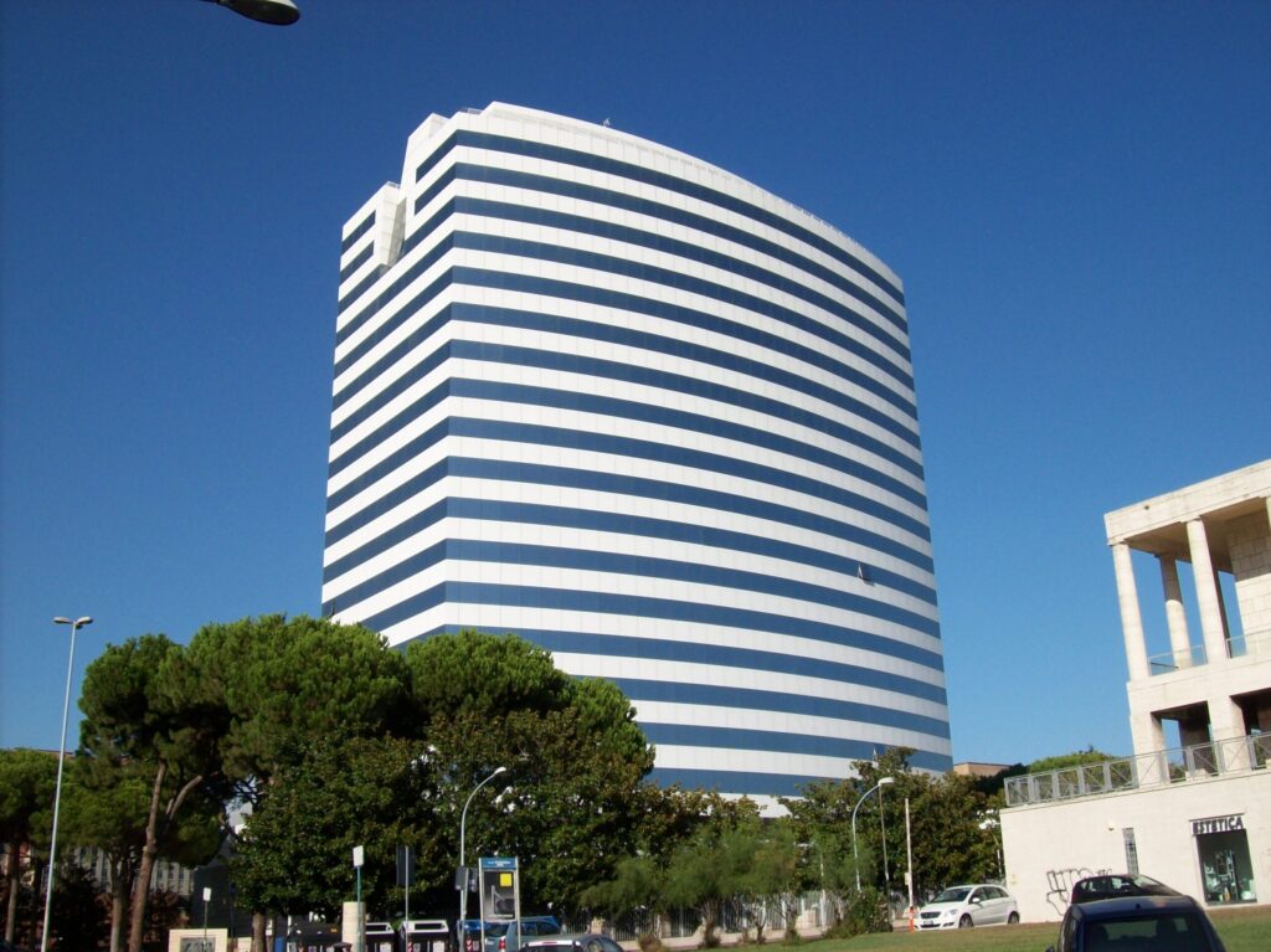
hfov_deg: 51.4
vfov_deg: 39.6
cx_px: 636
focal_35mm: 36
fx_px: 1321
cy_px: 476
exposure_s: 1/723
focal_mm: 6
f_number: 4.8
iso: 80
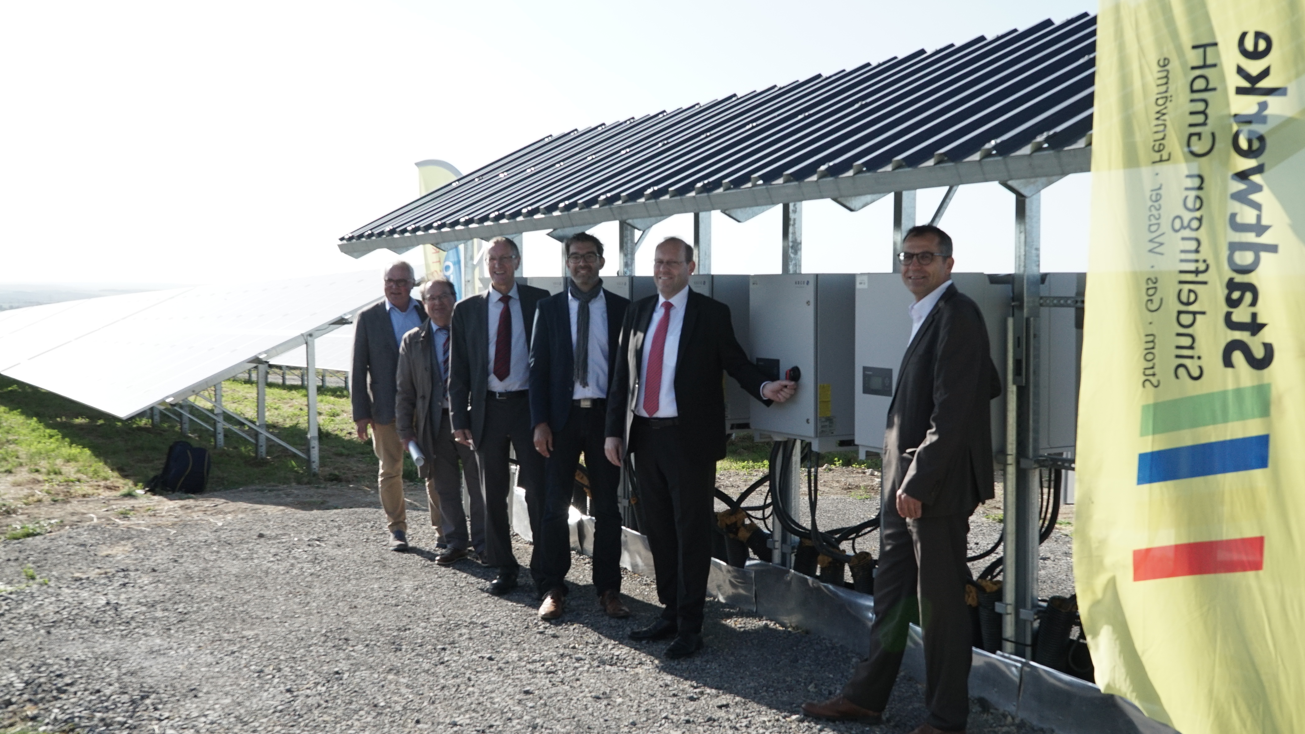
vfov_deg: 30.4
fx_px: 1350
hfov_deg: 51.6
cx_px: 656
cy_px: 388
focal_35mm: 39
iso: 1250
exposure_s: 1/1000
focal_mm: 37
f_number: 10
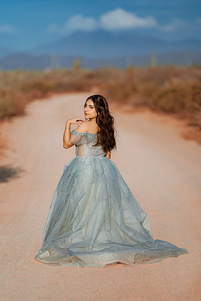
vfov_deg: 15.2
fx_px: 1131
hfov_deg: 10.2
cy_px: 150
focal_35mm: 135
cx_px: 100
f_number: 1.8
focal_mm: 135
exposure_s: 1/8000
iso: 100
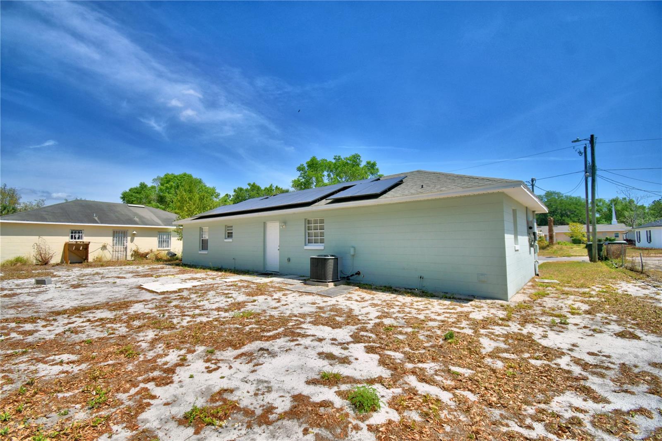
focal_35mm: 15
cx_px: 331
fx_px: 276
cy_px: 220
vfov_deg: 77.3
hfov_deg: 100.4
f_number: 4.5
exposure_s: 1/1600
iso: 100
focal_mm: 10
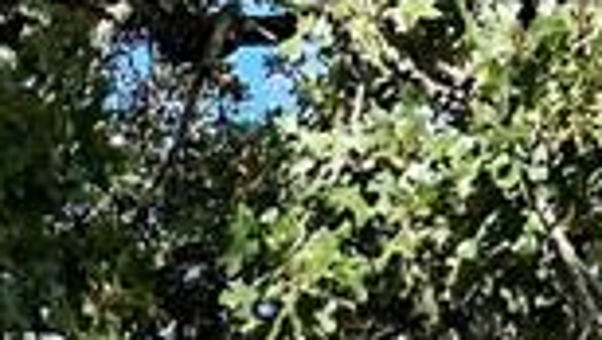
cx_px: -473
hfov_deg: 10.7
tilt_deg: -2.4
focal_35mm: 188
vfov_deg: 5.8
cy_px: 1204
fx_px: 3004
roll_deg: +1.2
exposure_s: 1/3165
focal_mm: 5.7
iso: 50
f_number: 1.5
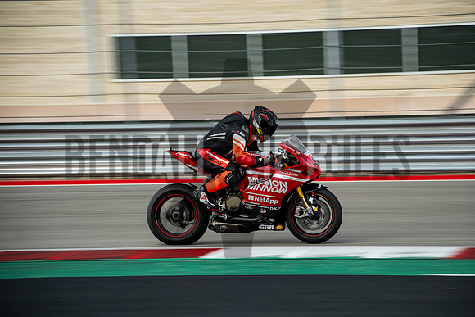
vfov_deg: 9.2
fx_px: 1980
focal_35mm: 150
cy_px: 158
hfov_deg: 13.7
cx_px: 238
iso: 160
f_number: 5
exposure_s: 1/200
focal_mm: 100
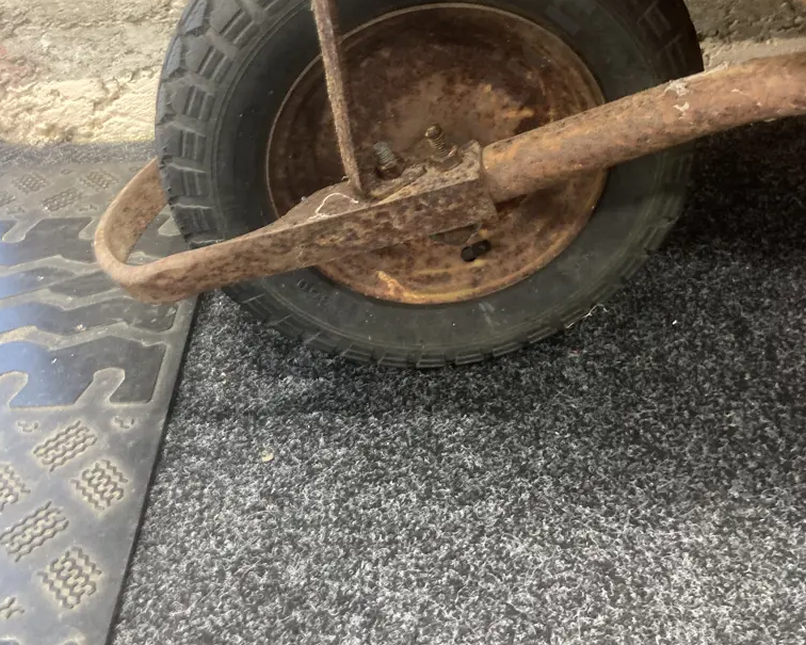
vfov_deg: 39.8
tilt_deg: -34.0
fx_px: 883
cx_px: 402
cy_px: 232
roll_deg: +3.4
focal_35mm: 37
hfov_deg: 49.1
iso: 320
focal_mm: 3.99
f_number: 1.8
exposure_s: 1/25
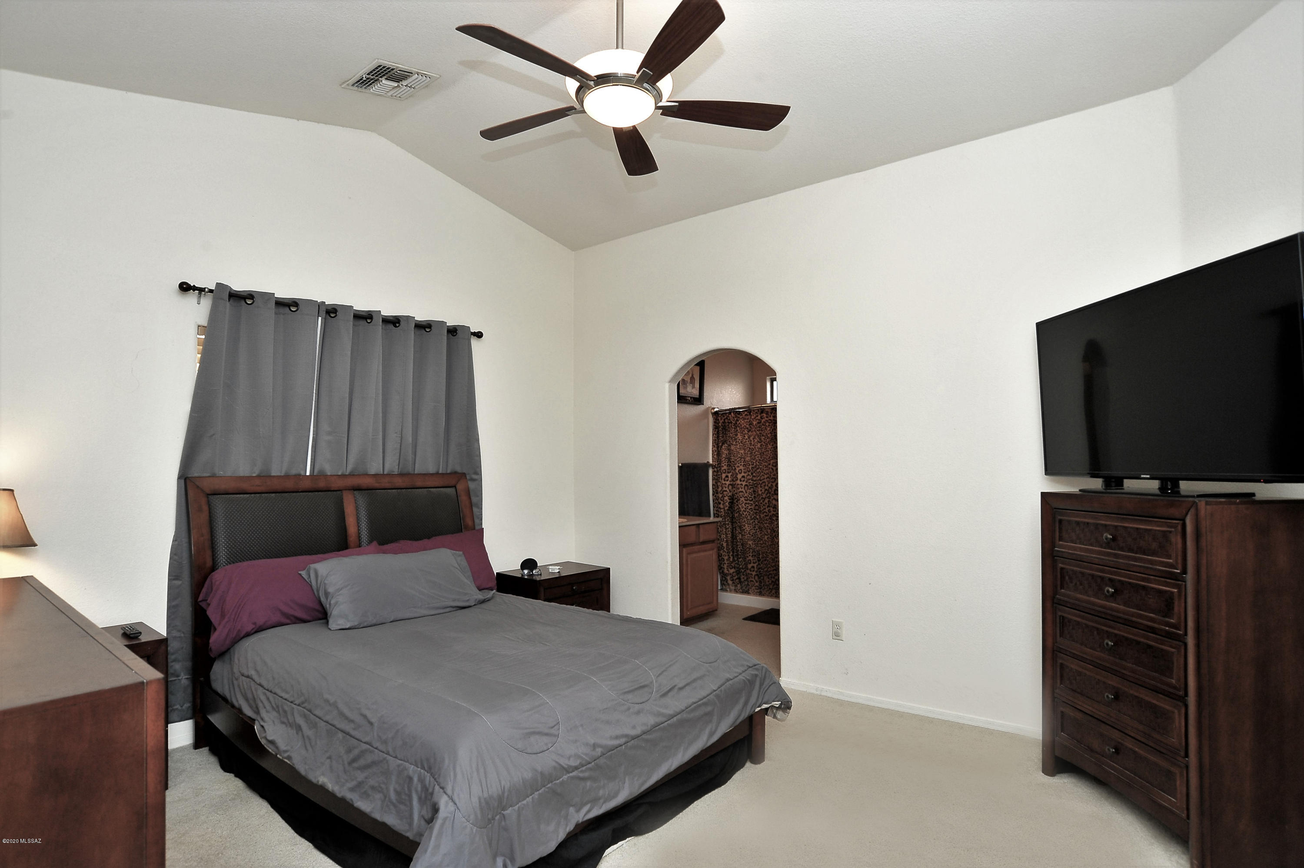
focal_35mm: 18
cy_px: 434
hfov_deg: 90.0
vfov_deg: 67.3
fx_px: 652
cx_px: 652
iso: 640
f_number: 8
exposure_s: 1/30
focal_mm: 18
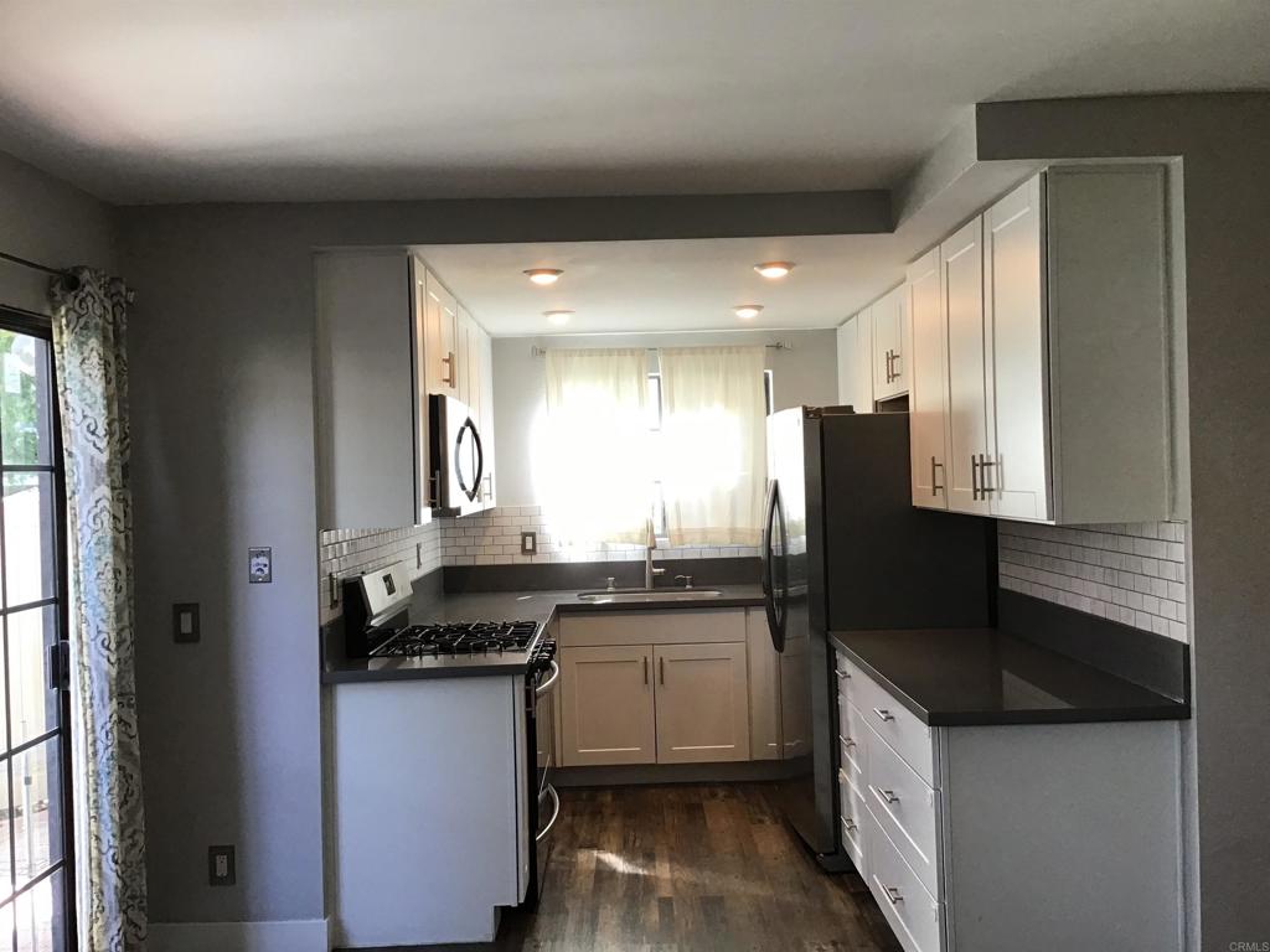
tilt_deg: -0.7
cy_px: 476
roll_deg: +1.2
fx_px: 1137
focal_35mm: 31
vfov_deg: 45.4
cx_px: 635
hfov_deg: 58.4
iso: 32
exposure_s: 1/40
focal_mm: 3.3
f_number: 2.4
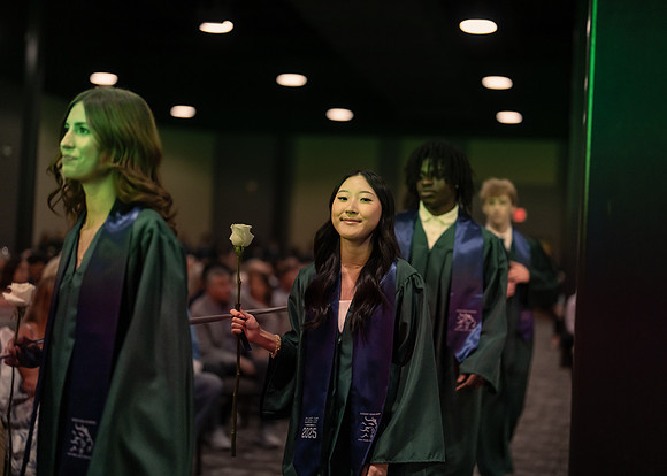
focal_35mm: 53
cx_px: 334
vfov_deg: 26.6
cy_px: 238
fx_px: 1006
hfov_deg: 36.7
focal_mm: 50
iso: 1250
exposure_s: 1/500
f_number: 1.2
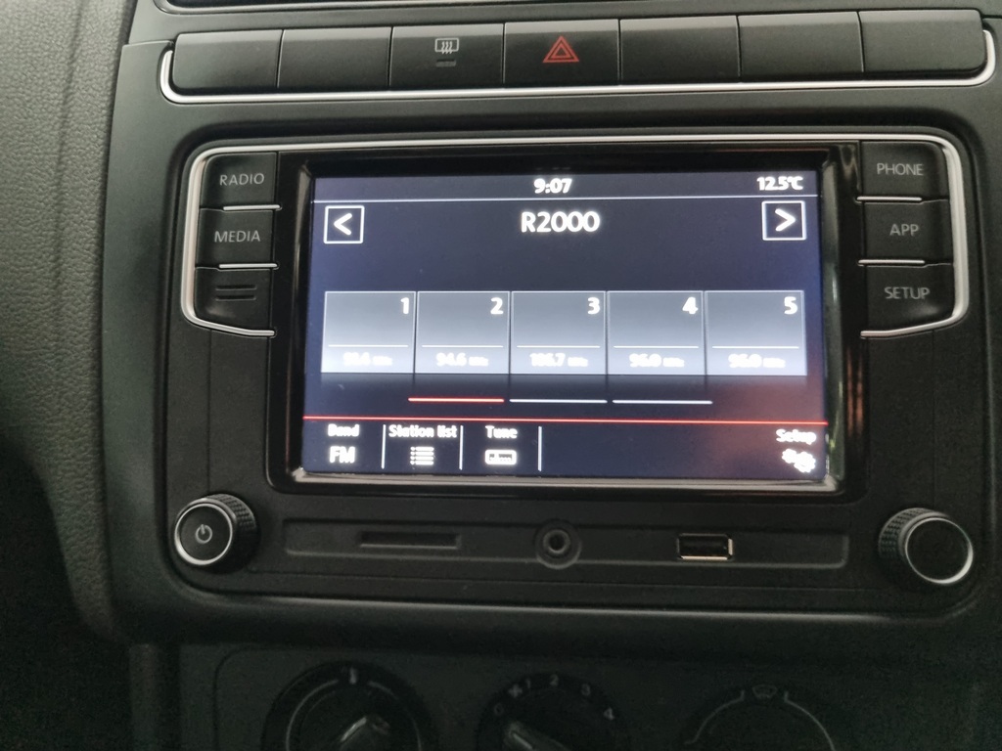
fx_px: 753
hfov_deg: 67.3
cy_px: 376
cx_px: 501
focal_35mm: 26
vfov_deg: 53.1
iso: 640
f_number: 1.8
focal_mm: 5.4
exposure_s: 1/50
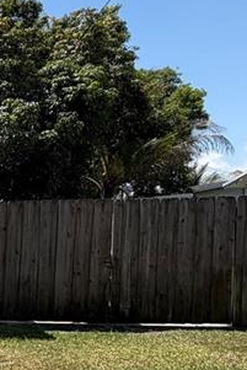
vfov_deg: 33.6
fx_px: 596
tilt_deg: -6.4
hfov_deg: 17.0
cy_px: 291
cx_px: -252
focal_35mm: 58
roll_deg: -0.7
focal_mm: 2.22
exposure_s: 1/770
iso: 20
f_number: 2.2
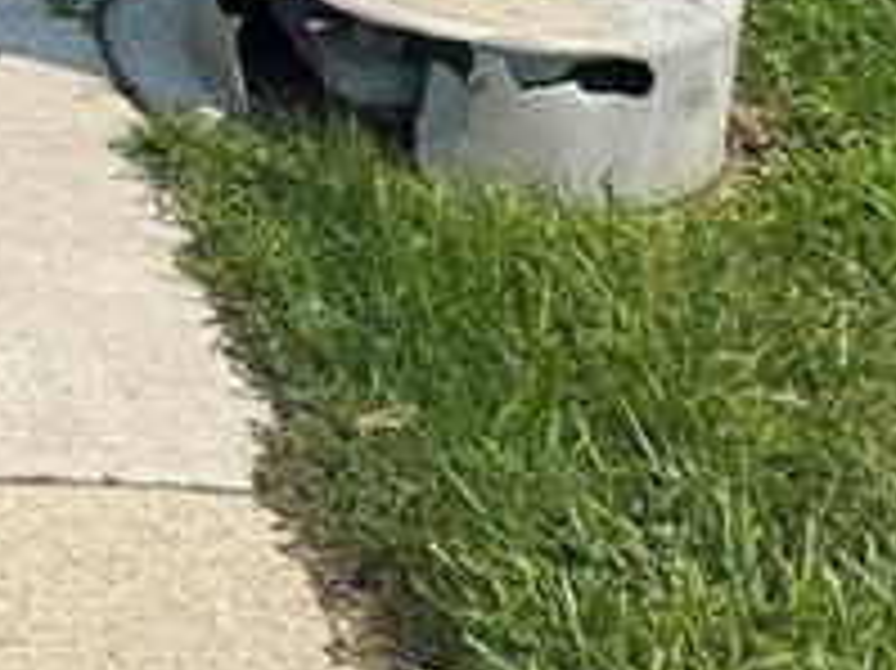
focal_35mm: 72
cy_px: -391
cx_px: -576
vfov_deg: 17.8
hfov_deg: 21.1
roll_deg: +0.9
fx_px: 1863
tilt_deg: -16.5
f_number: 2.2
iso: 40
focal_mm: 2.22
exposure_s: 1/2083
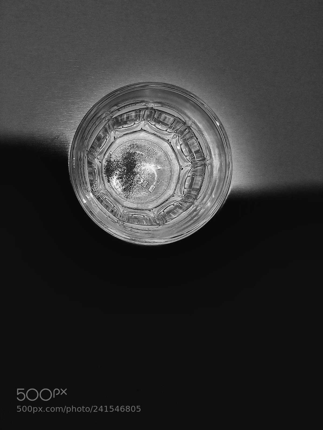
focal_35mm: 52
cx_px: 162
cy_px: 215
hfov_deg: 28.0
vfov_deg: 36.8
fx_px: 647
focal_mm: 6
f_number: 2.4
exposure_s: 1/50
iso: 32
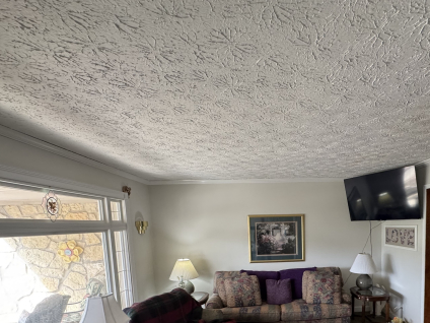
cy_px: 251
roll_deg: +1.0
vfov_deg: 57.3
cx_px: 285
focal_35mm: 22
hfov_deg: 74.1
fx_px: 273
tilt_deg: -6.7
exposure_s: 1/99
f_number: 2.2
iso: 320
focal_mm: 2.22
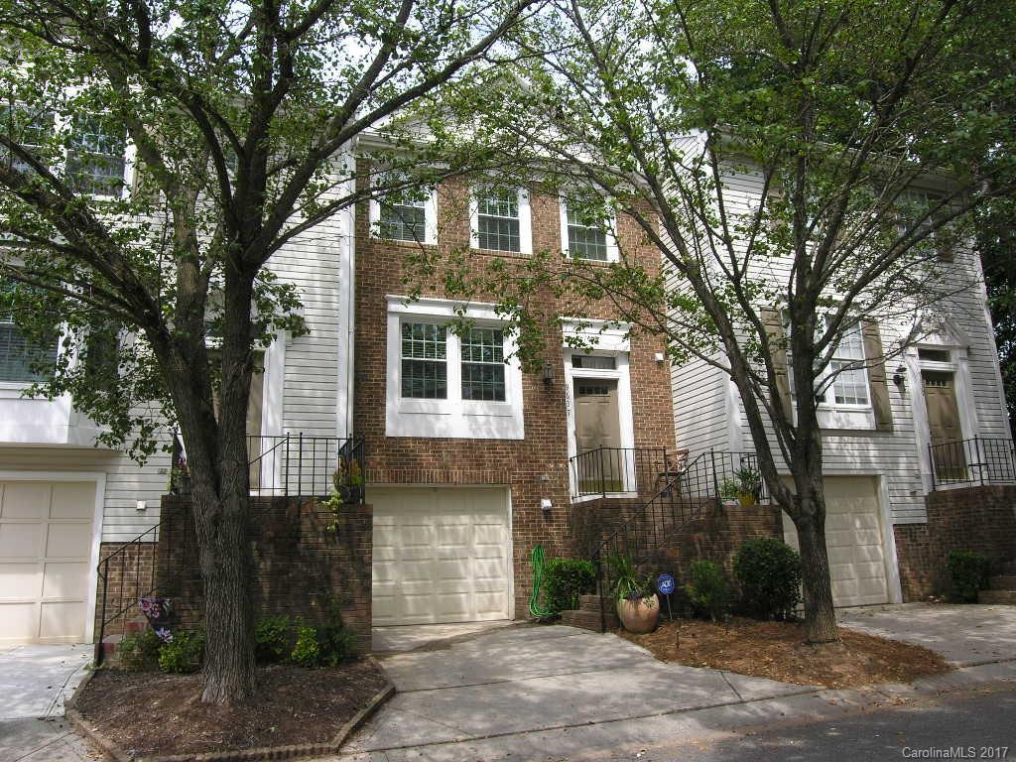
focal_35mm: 26
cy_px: 381
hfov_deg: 67.3
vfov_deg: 53.1
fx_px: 763
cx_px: 508
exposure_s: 1/150
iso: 50
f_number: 5.2
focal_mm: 6.5
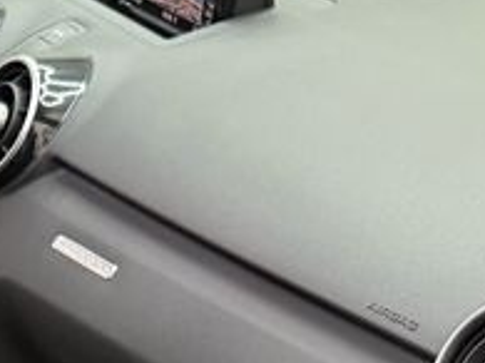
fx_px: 1722
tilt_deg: -33.4
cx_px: -286
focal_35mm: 123
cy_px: 659
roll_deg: +0.0
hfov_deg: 14.7
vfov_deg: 11.2
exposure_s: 1/50
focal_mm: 6.76
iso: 500
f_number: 1.78
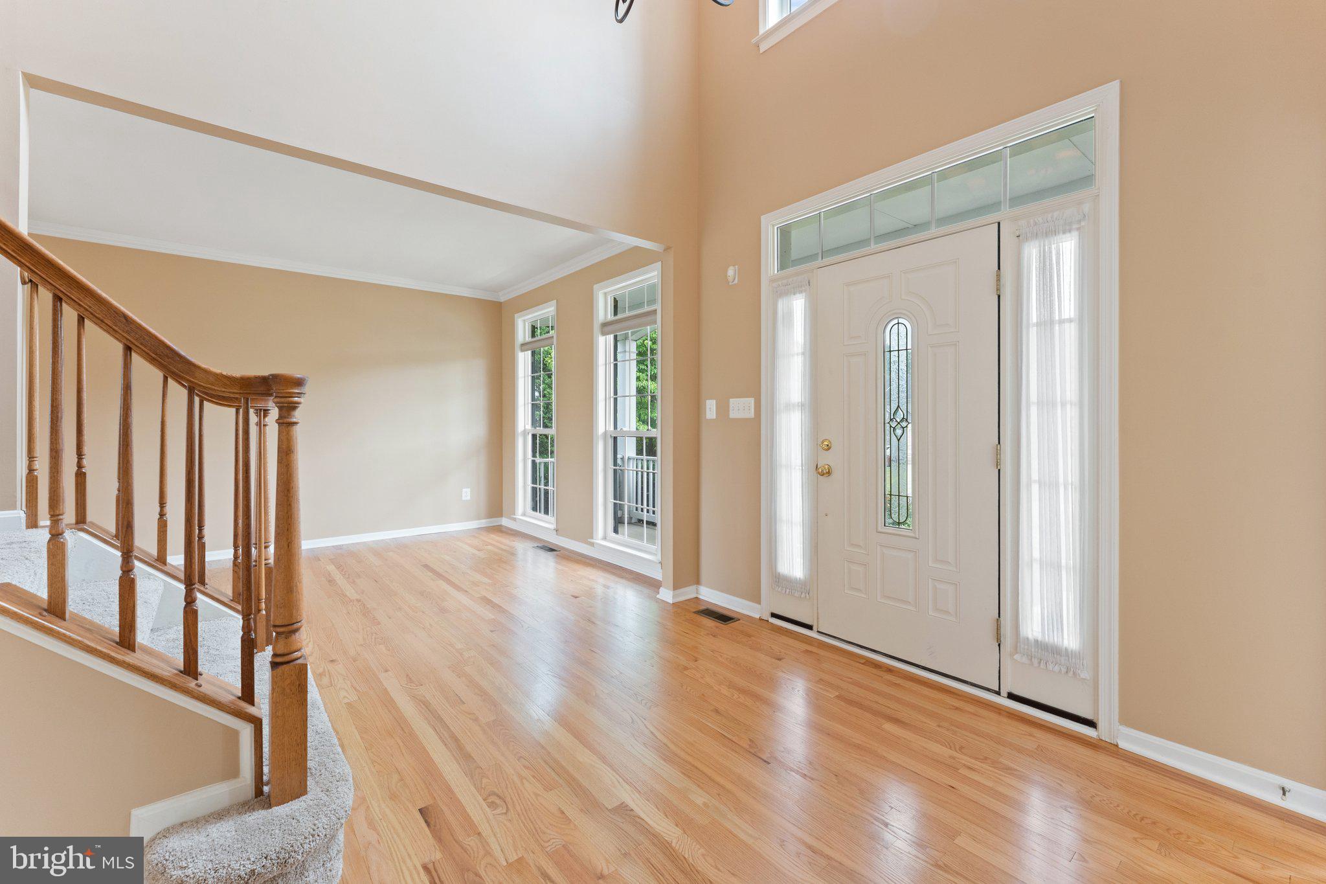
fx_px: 516
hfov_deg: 104.3
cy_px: 442
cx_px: 663
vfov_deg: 81.2
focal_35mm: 14
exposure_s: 1/20
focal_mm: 14
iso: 500
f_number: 8
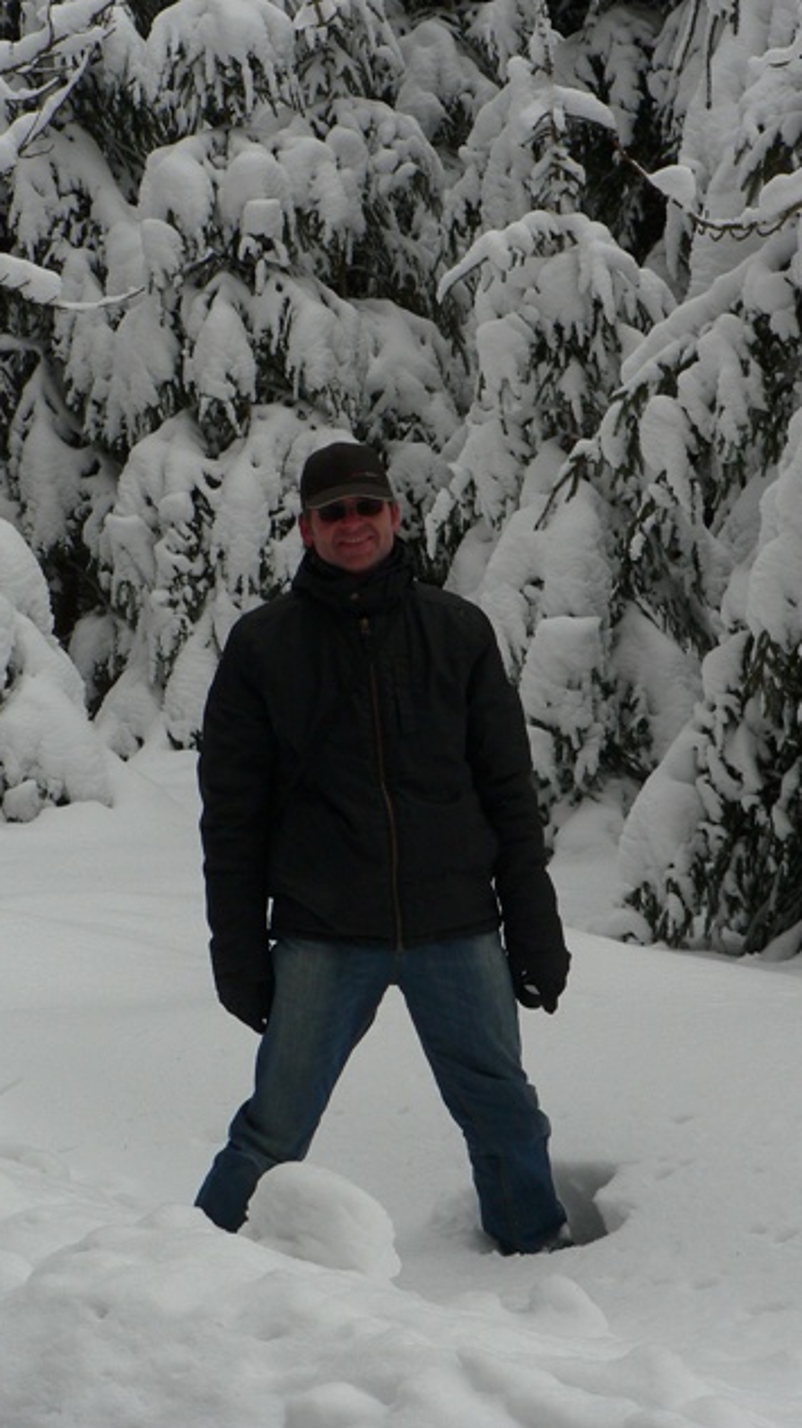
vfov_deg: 22.2
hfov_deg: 12.6
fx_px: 3633
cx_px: 368
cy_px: 719
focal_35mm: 96
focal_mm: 14.5
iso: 80
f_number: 4
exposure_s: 1/320
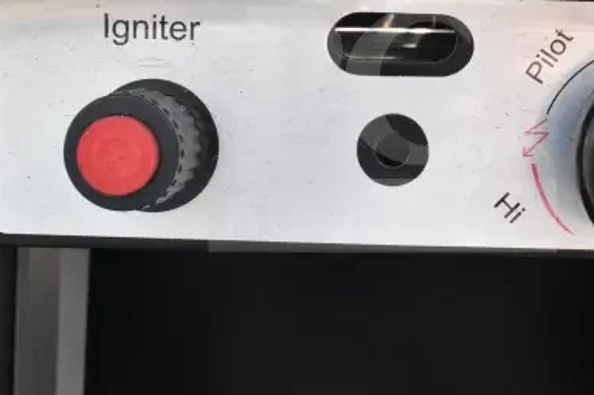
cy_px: 129
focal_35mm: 60
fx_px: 986
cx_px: 382
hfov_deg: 33.3
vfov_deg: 22.6
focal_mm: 25
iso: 6400
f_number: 16
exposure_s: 1/1000
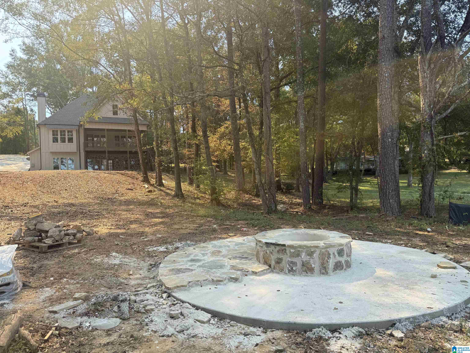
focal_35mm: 24
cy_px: 176
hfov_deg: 71.6
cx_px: 235
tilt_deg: +1.0
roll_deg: +2.4
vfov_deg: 56.8
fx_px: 326
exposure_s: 1/1174
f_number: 1.78
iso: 80
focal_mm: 6.76
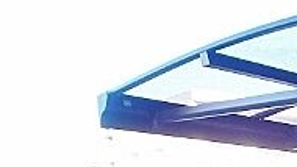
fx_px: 607
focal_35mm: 77
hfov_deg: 23.2
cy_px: 373
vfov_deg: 12.8
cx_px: 420
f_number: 3.5
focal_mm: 3.7
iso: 125
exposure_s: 1/125
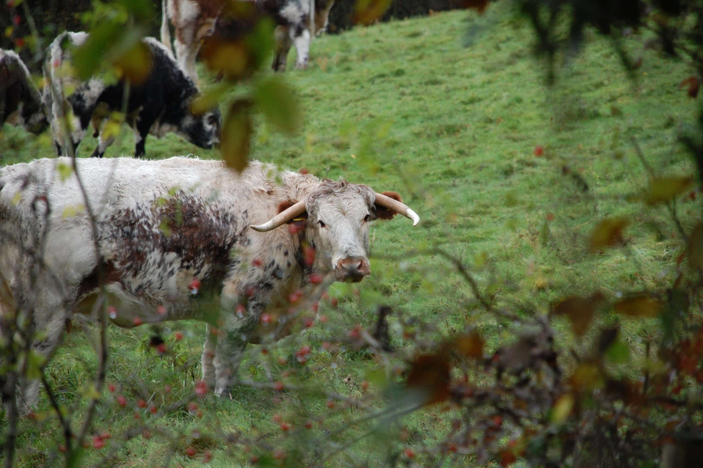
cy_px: 234
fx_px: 5853
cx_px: 352
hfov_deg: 6.9
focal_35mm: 300
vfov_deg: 4.6
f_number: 6.3
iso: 800
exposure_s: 1/400
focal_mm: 200
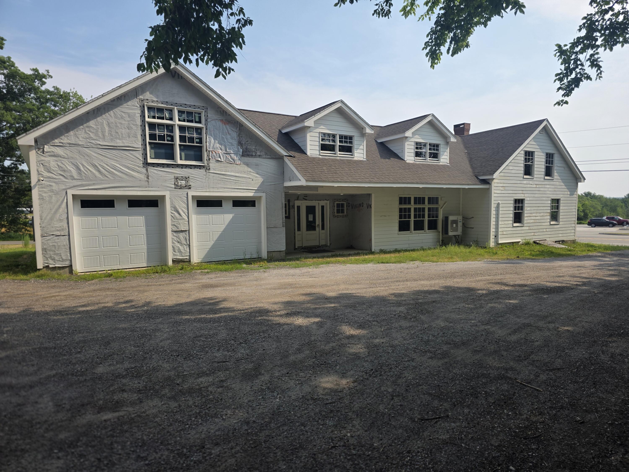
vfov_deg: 58.9
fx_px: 418
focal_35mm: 23
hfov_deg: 73.9
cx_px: 314
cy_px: 236
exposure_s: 1/4057
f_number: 1.7
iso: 80
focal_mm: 6.3
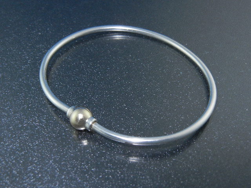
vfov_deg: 32.2
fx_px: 326
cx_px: 126
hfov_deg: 42.1
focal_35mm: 45
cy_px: 94
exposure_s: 1/30
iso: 581
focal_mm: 8.1
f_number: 7.6
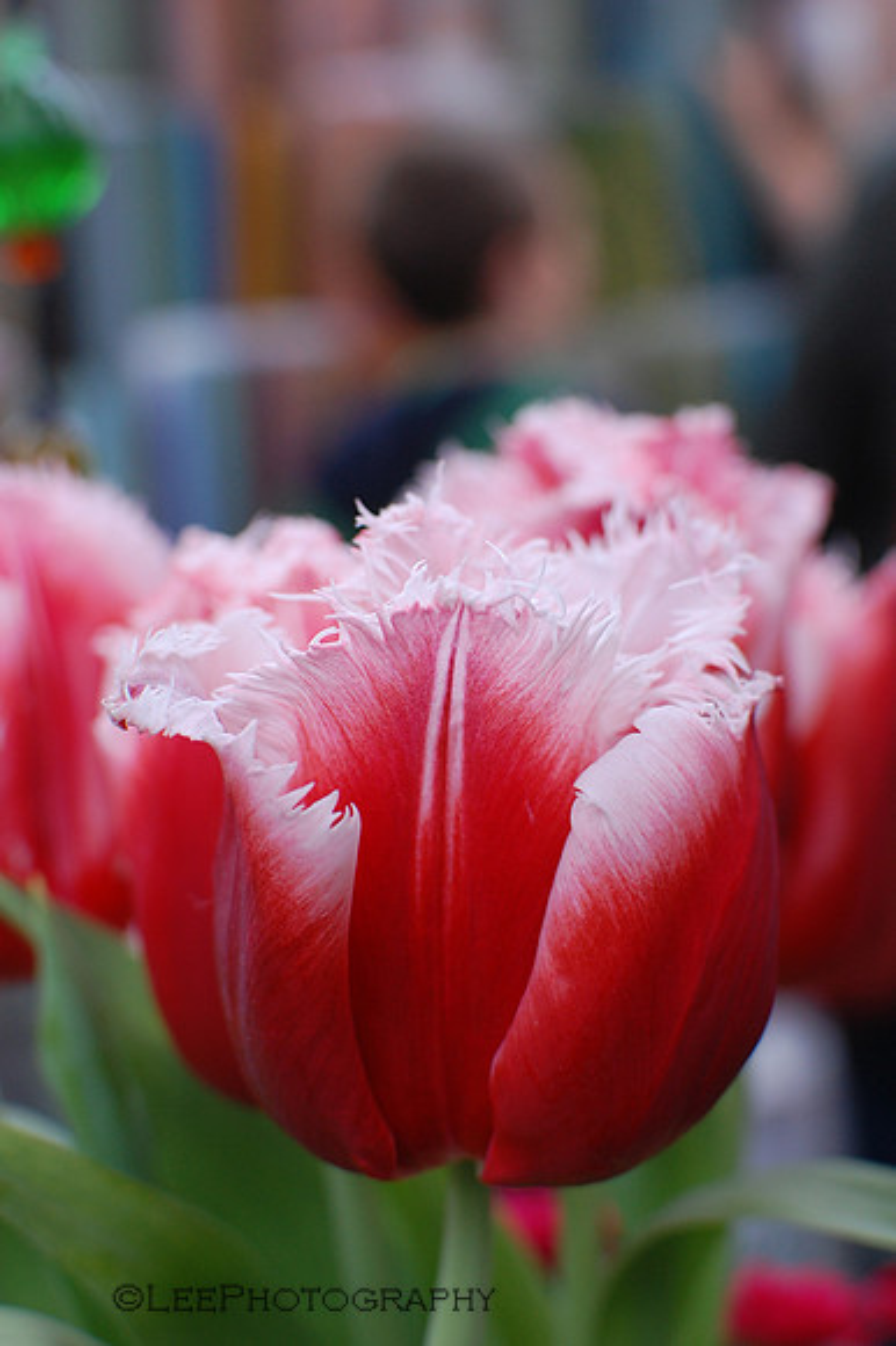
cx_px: 448
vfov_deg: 37.9
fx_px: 1962
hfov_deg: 25.7
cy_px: 673
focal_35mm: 52
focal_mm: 35
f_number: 4.5
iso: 400
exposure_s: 1/200
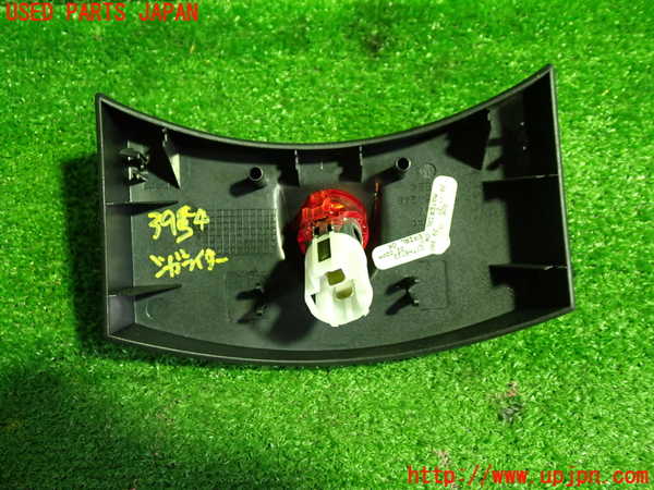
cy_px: 245
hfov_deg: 51.4
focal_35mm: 36
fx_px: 680
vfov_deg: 39.7
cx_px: 327
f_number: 2.5
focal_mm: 6.37
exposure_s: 1/40
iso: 640
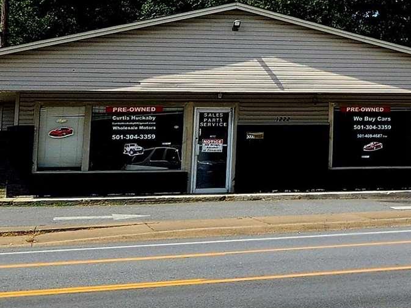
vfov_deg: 13.9
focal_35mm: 105
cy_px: -5
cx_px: 684
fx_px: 1247
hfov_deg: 16.4
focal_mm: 5.4
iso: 20
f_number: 1.8
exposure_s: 1/2500
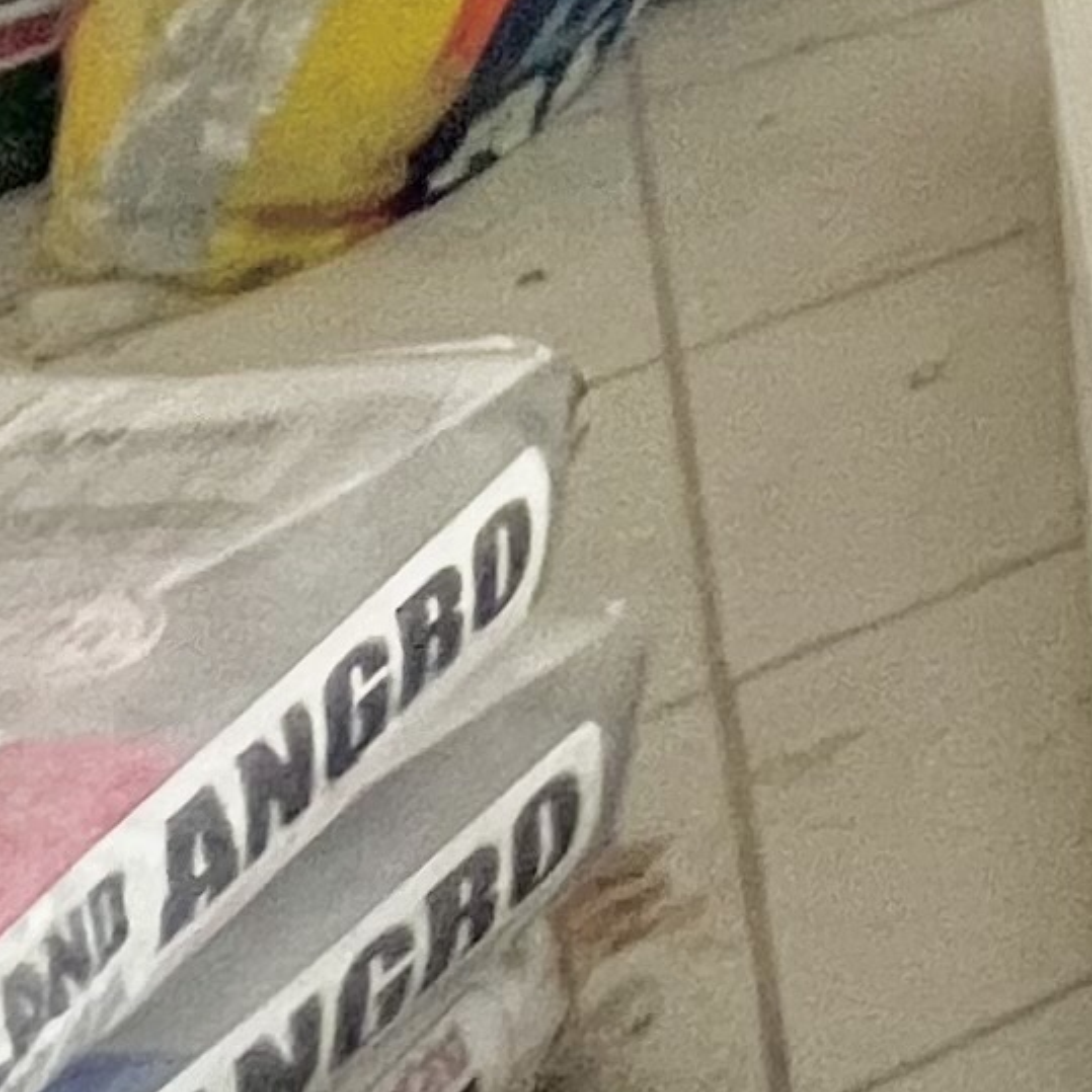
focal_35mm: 85
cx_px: 3469
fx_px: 3034
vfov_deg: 12.6
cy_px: -1892
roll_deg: -0.1
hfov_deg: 10.7
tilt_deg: +0.3
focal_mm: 1.57
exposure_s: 1/86
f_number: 1.8
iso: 250
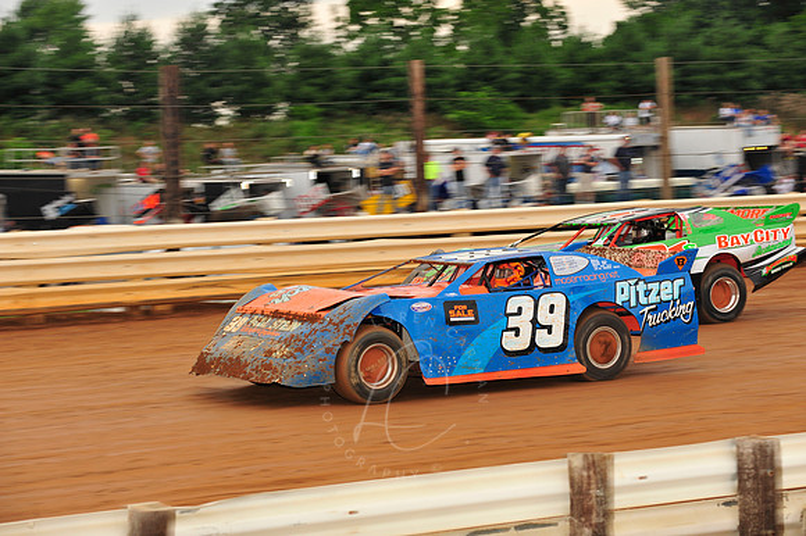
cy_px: 268
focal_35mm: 120
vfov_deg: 11.4
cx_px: 403
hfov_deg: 17.1
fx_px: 2685
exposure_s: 1/320
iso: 640
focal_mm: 120
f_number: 7.1
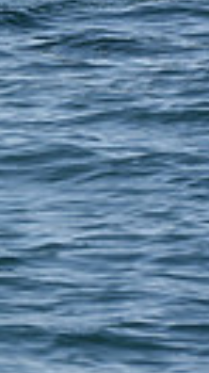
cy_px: -129
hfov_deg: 2.4
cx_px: -587
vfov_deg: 4.4
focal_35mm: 485
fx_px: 4791
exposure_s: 1/1600
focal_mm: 105
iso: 320
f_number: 7.1
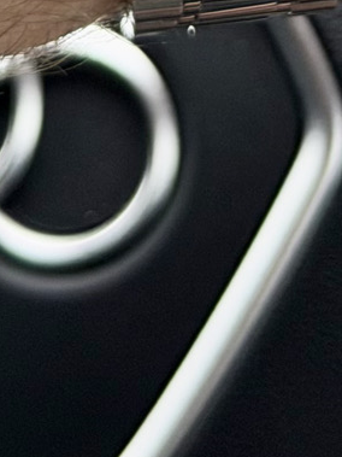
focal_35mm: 190
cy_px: -415
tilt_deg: -27.6
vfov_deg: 9.8
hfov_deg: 7.8
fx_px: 2504
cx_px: 239
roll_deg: -1.9
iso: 100
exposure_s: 1/81
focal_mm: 6.76
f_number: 1.78
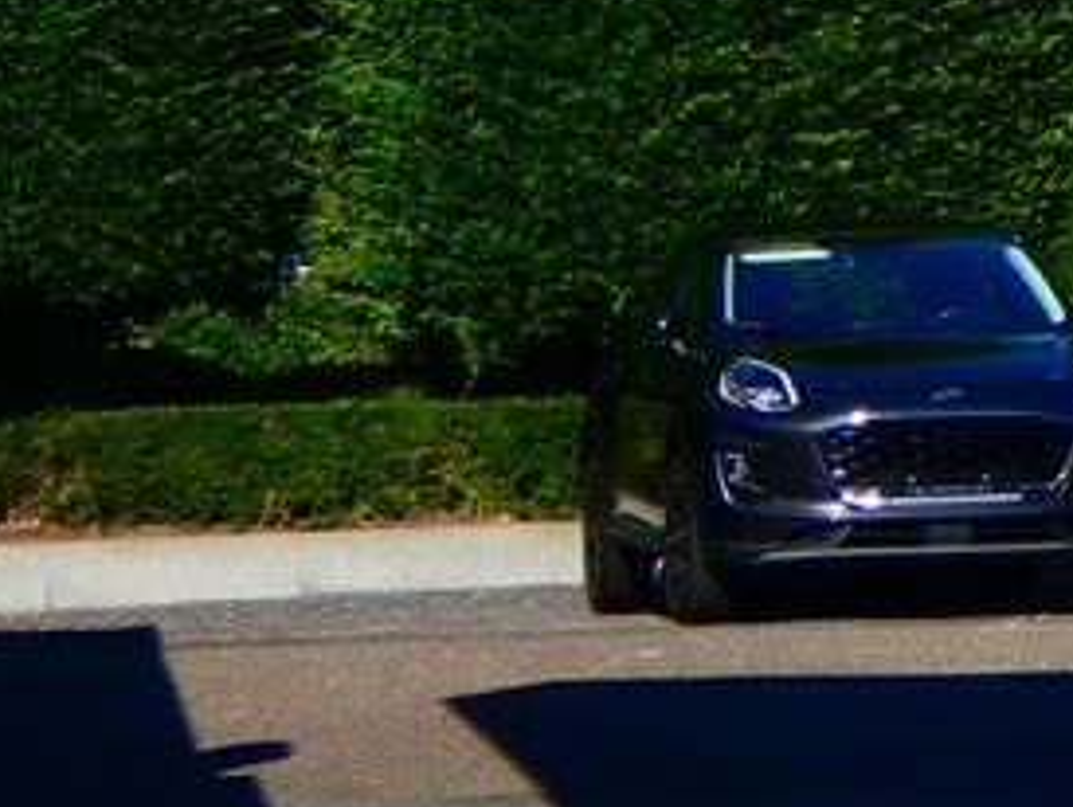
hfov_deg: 6.2
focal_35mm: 309
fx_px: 9587
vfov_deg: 4.8
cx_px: 2169
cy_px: -466
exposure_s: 1/1000
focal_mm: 9.5
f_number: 3.9
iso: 80
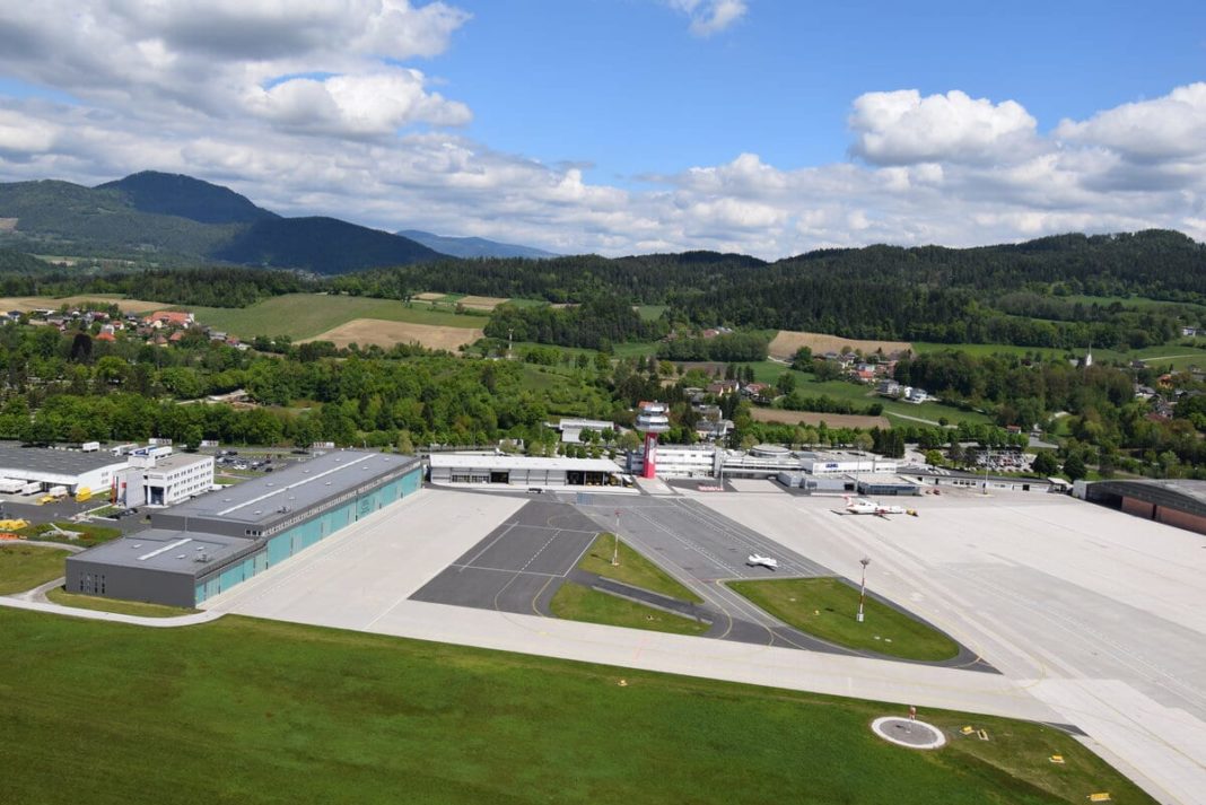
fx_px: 1005
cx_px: 603
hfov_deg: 61.9
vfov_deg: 43.6
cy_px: 402
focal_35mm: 30
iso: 200
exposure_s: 1/400
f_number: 10
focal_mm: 20
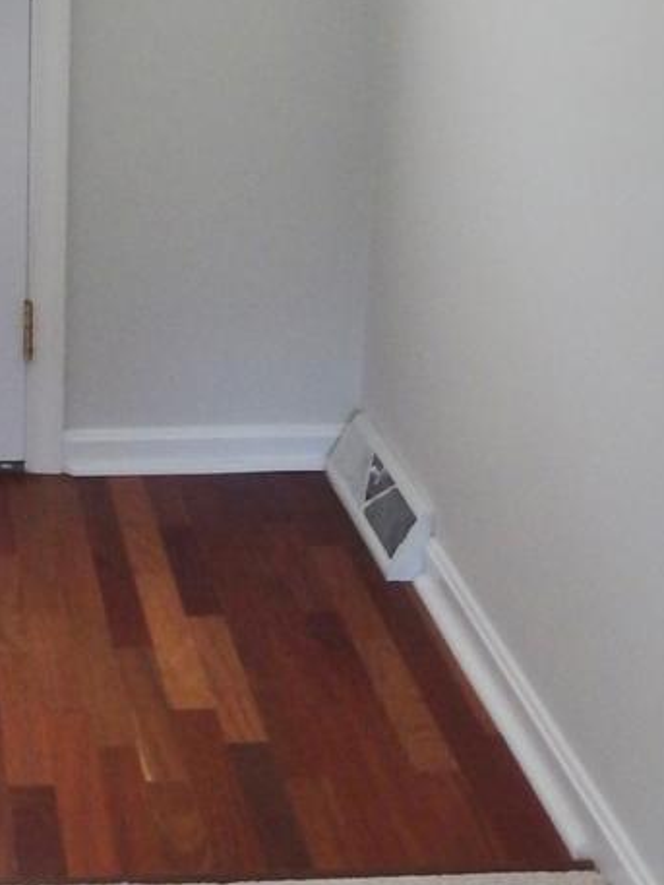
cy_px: 267
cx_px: 58
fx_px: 2147
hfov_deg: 17.3
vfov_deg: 23.1
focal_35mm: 84
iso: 100
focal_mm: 4.5
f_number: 3
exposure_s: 1/30
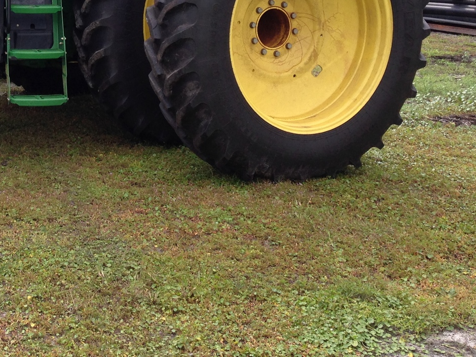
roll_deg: -0.1
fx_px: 990
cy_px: -17
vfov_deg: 19.7
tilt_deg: -5.6
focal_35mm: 72
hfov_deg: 25.8
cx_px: 15
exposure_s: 1/553
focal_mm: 4.12
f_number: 2.4
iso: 50
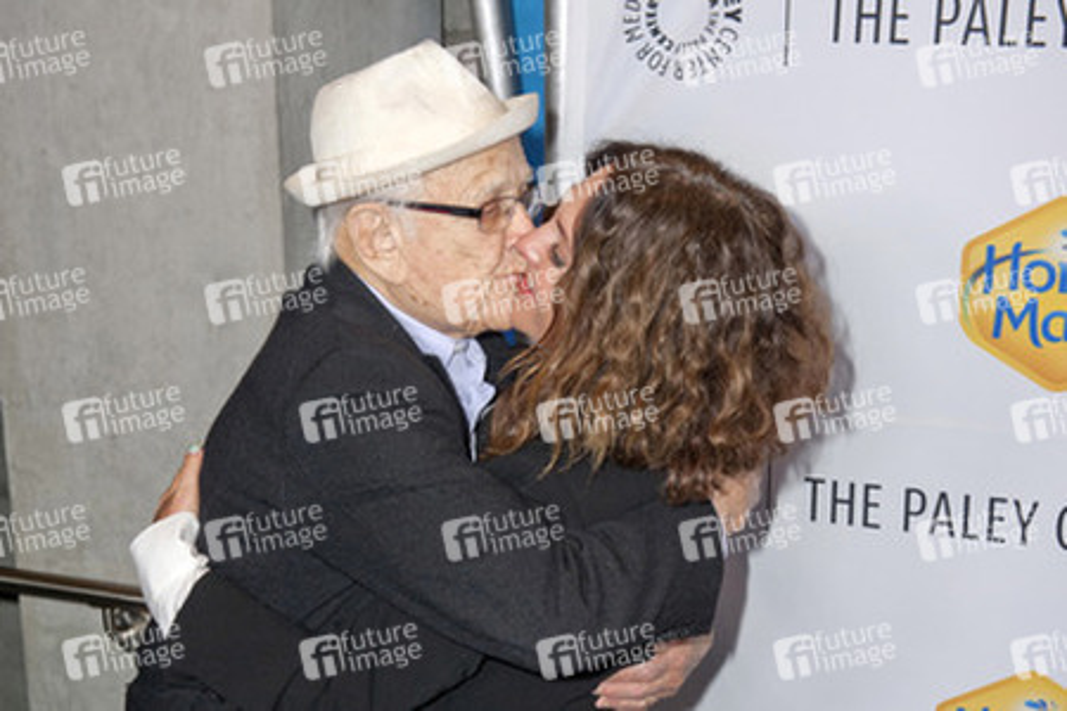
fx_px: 1423
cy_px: 356
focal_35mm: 48
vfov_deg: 28.1
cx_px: 534
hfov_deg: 41.1
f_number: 4.5
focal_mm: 48
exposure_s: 1/400
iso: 500
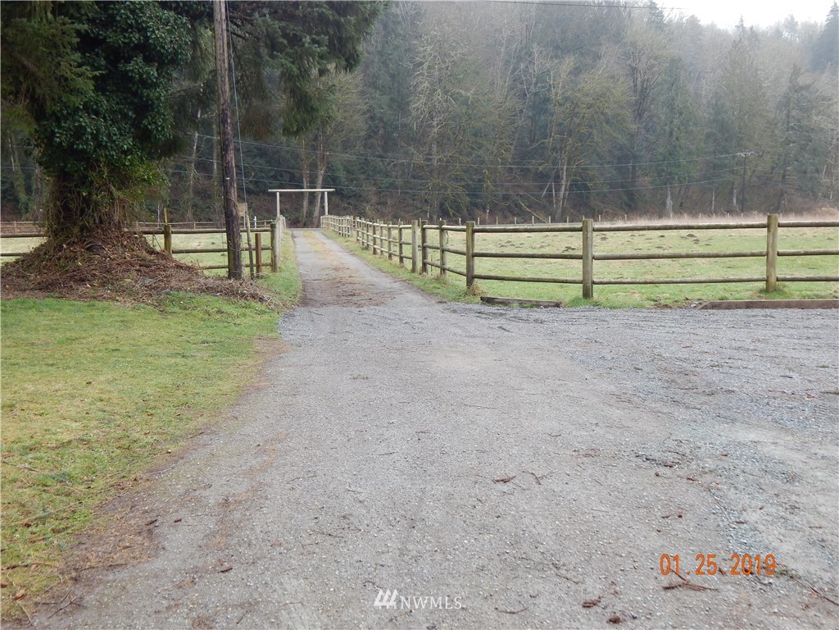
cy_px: 315
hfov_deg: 49.0
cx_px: 420
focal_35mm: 38
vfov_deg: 37.7
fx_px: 921
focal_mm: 6.8
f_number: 3.4
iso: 125
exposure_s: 1/200
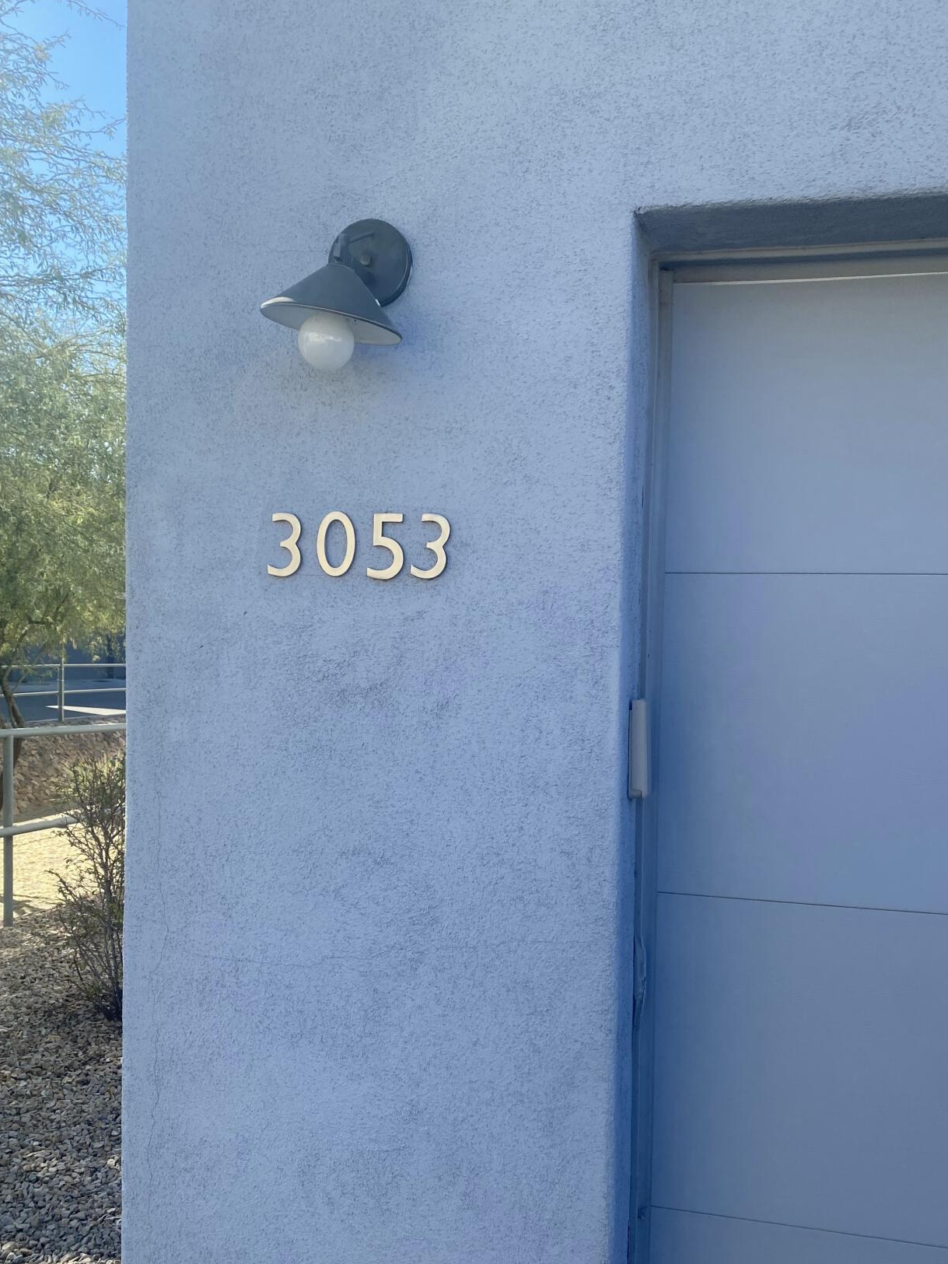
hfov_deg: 44.1
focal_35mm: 32
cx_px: 502
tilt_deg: -2.3
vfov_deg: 56.6
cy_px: 710
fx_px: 1168
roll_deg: -1.4
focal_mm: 4.25
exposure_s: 1/1016
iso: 32
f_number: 1.8
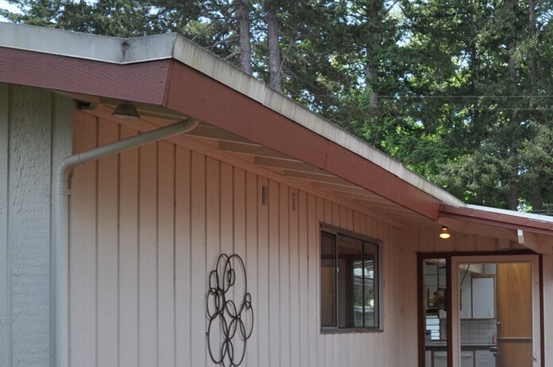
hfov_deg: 27.3
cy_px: 261
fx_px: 1120
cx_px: 433
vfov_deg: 18.5
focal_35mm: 73
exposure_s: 1/100
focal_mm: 20
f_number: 10
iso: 200
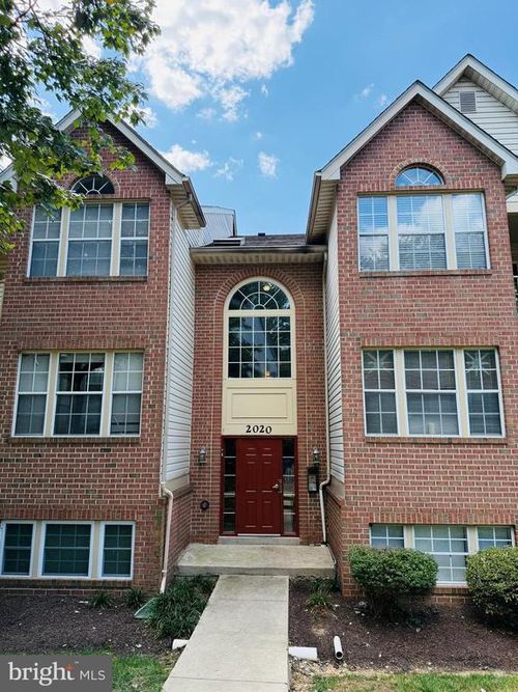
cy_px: 346
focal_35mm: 24
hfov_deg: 56.8
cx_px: 259
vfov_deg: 71.6
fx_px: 479
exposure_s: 1/1437
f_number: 1.78
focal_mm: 6.76
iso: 100
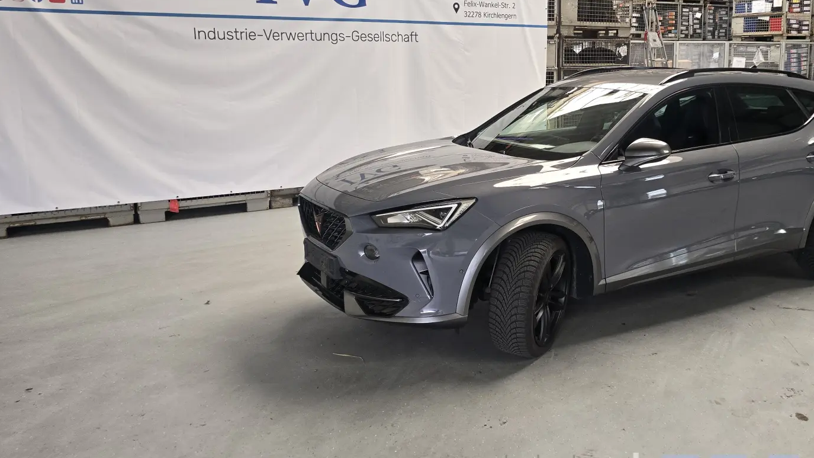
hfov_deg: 55.5
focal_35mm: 35
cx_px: 539
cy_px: 200
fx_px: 755
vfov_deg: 33.7
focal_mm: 6.3
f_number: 1.7
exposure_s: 1/180
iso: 160
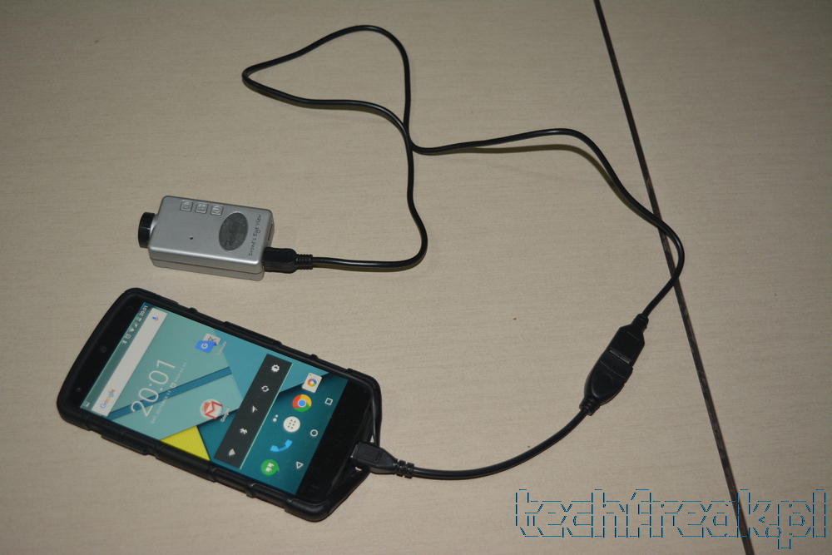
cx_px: 416
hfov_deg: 45.0
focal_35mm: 44
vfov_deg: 30.9
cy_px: 278
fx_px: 1005
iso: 500
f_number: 4.2
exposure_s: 1/60
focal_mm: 29
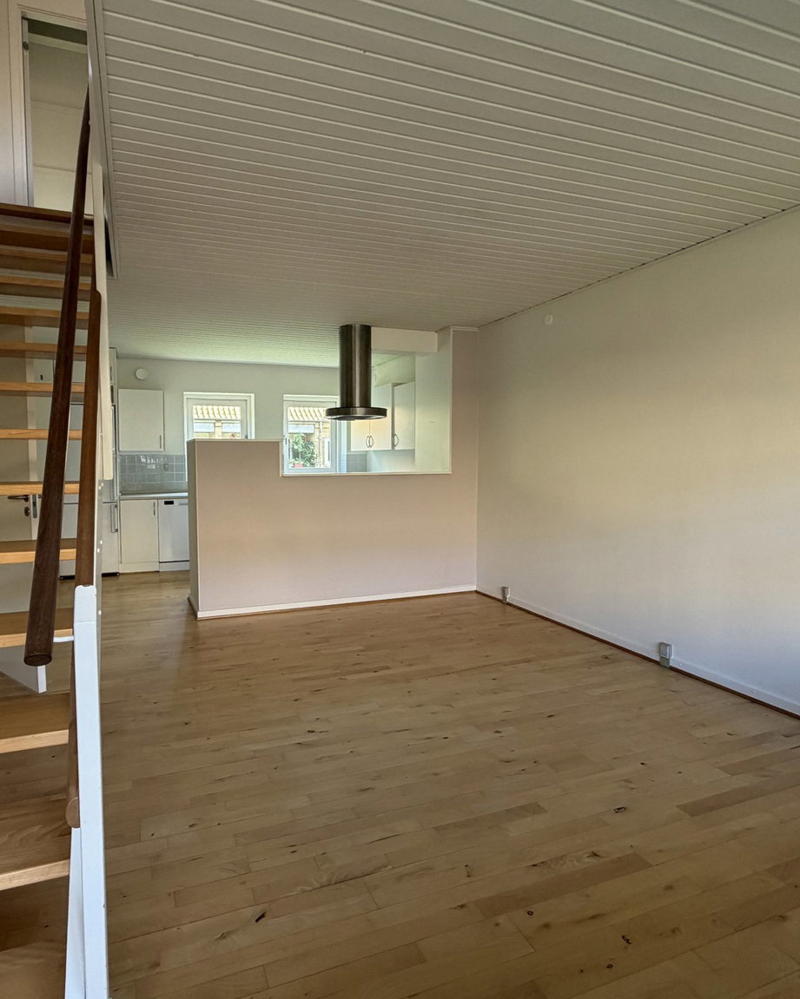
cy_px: 494
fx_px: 562
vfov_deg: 83.3
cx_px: 327
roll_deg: +0.7
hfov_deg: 70.2
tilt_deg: -4.1
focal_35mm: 19
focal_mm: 2.22
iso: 160
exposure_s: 1/121
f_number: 2.2
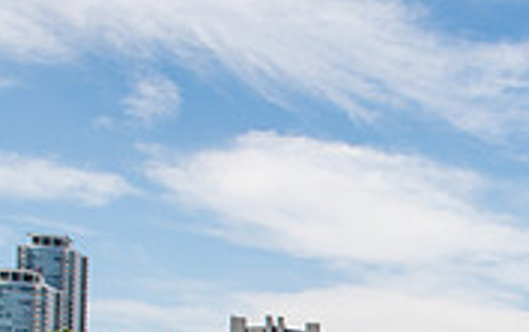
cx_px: 693
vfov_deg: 14.8
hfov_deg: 22.9
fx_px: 1154
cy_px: 549
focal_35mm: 80
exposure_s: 1/200
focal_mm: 24
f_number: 11
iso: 200
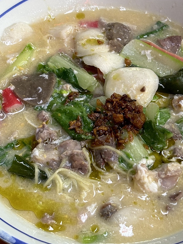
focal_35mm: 87
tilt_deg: -53.2
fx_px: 613
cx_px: 115
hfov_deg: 17.0
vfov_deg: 22.4
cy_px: 91
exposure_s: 1/33
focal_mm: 5.96
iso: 125
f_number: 1.6
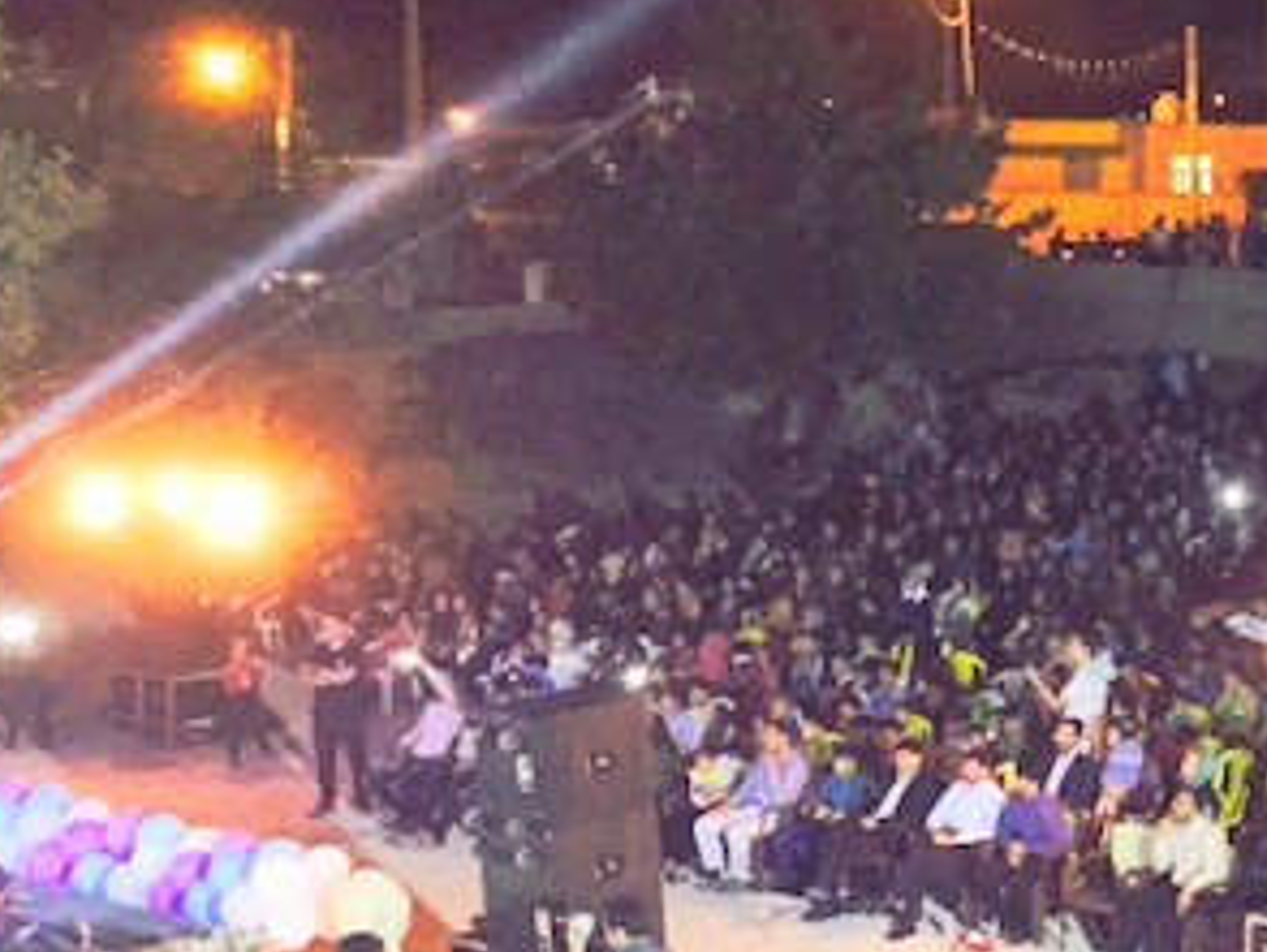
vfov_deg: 21.3
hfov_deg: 25.5
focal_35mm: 69
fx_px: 2528
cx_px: 1478
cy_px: 536
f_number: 2.2
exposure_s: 1/17
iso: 500
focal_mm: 4.15
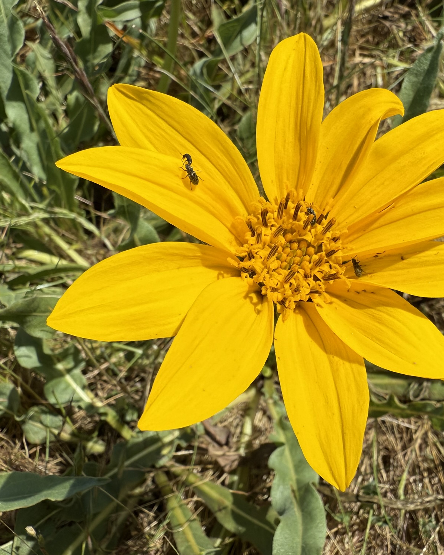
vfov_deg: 55.7
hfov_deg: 44.8
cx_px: 311
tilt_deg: -63.8
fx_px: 526
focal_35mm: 32
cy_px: 278
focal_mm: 2.22
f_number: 2.2
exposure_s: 1/2950
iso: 40
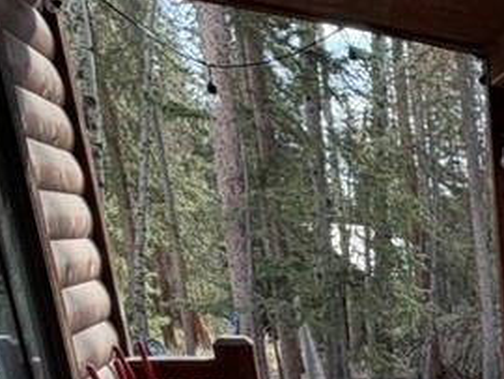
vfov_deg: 24.2
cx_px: 851
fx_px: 772
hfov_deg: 23.6
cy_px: 491
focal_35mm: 53
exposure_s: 1/144
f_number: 2.2
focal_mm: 2.22
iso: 40
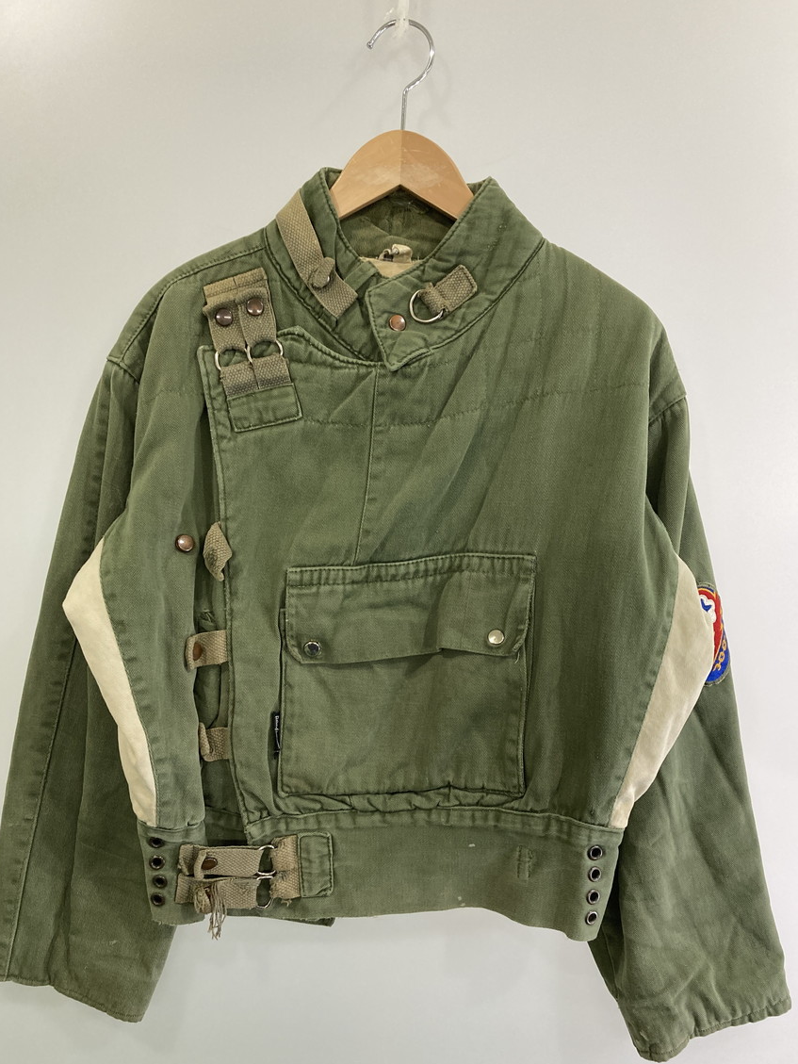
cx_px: 389
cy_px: 555
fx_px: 922
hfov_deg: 46.8
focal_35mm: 30
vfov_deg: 59.9
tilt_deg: -21.5
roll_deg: -0.4
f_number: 1.8
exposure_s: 1/50
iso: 100
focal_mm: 3.99
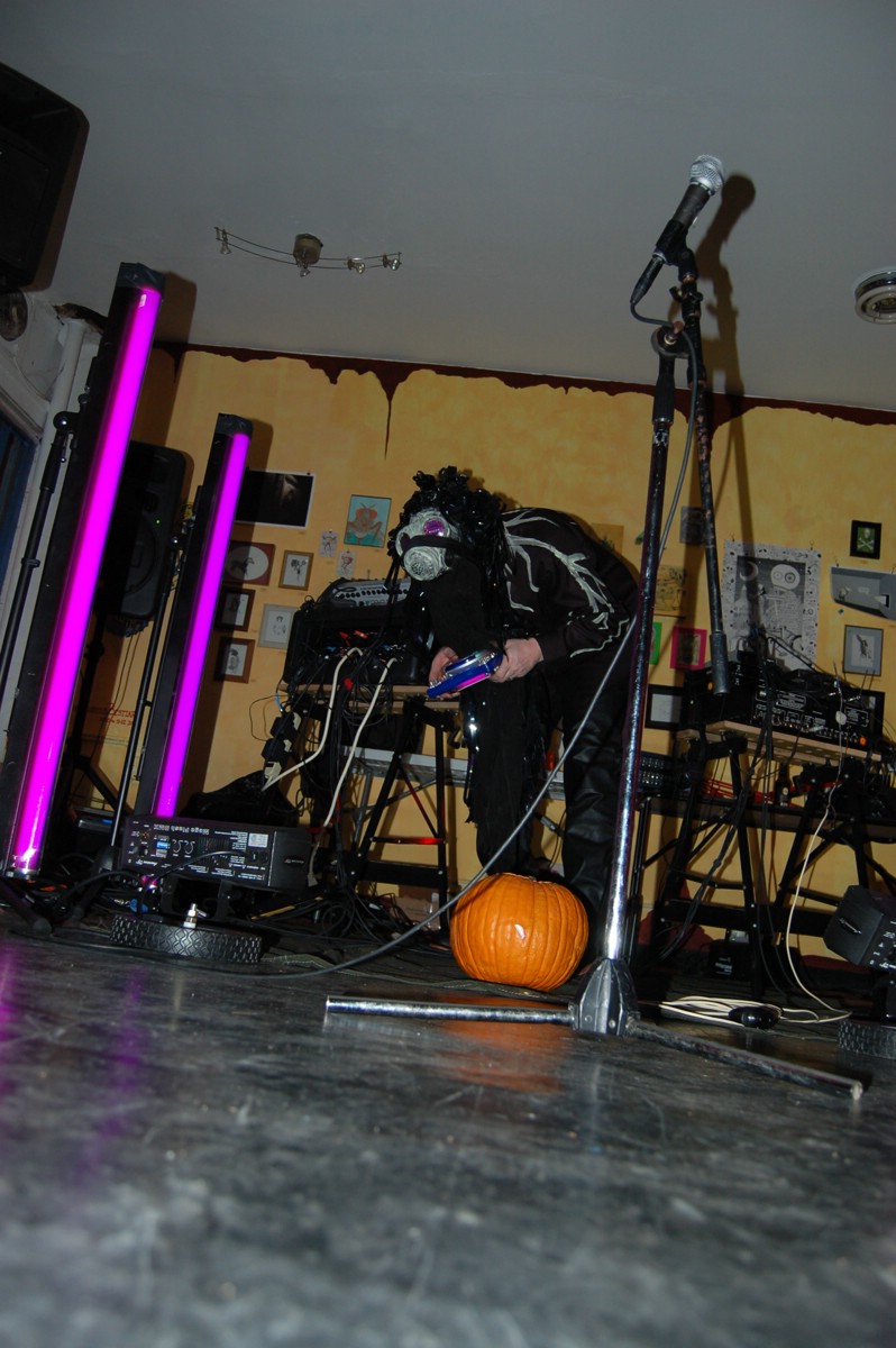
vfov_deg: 67.4
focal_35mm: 27
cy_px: 674
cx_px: 448
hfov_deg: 47.9
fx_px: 1010
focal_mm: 18
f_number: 3.5
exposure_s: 1/60
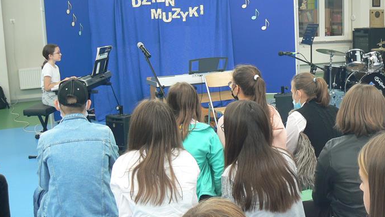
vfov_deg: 26.0
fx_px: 470
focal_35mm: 46
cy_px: 110
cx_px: 210
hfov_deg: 44.5
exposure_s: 1/30
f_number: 2.8
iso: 100
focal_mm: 6
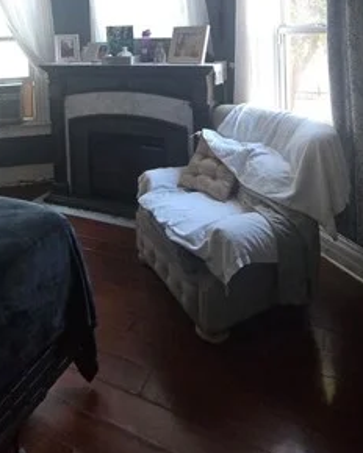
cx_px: 133
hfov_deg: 50.9
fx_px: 376
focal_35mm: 28
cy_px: 44
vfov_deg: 54.1
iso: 500
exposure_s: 1/60
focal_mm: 2.2
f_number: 2.2
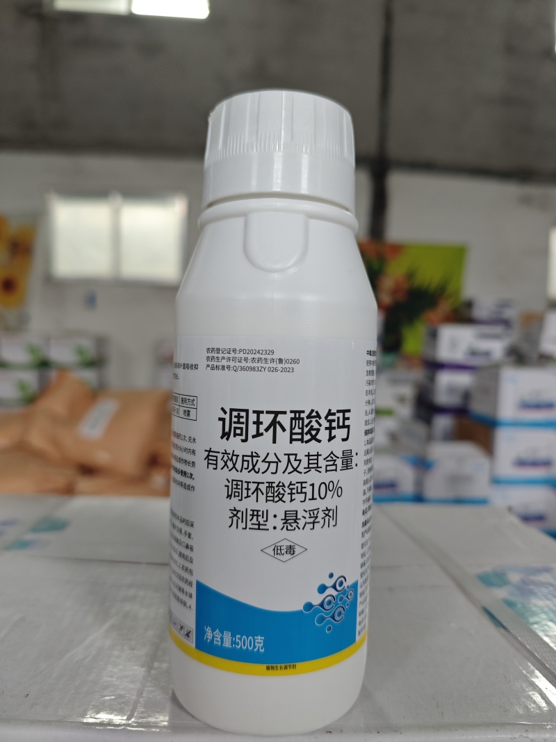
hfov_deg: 58.9
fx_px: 493
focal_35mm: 23
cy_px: 371
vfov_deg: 73.9
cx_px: 278
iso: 320
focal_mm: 6.55
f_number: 1.6
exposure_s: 1/91.9
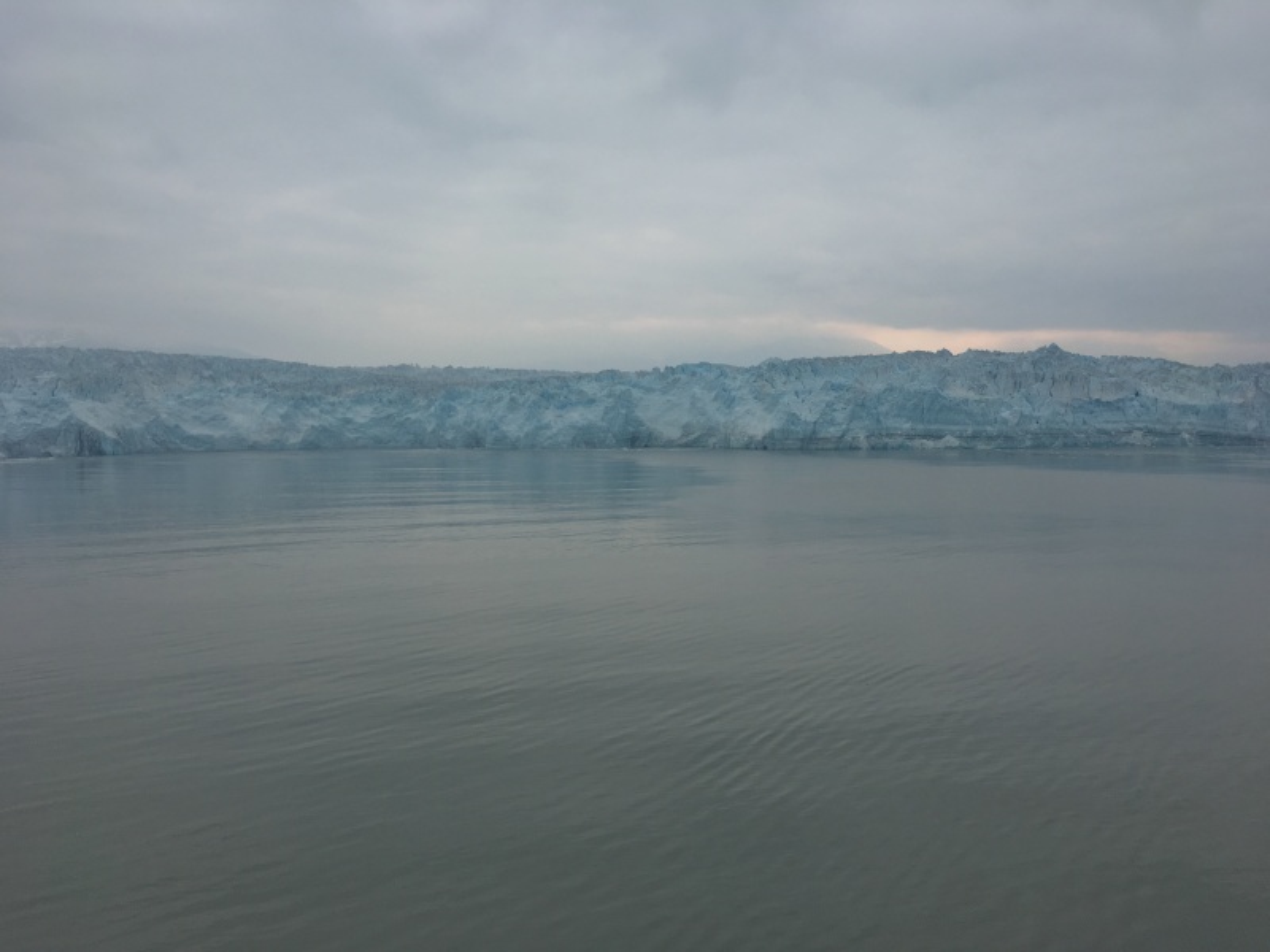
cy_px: 476
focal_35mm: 29
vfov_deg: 48.2
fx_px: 1064
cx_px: 635
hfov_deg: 61.7
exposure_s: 1/1115
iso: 25
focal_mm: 4.15
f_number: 2.2
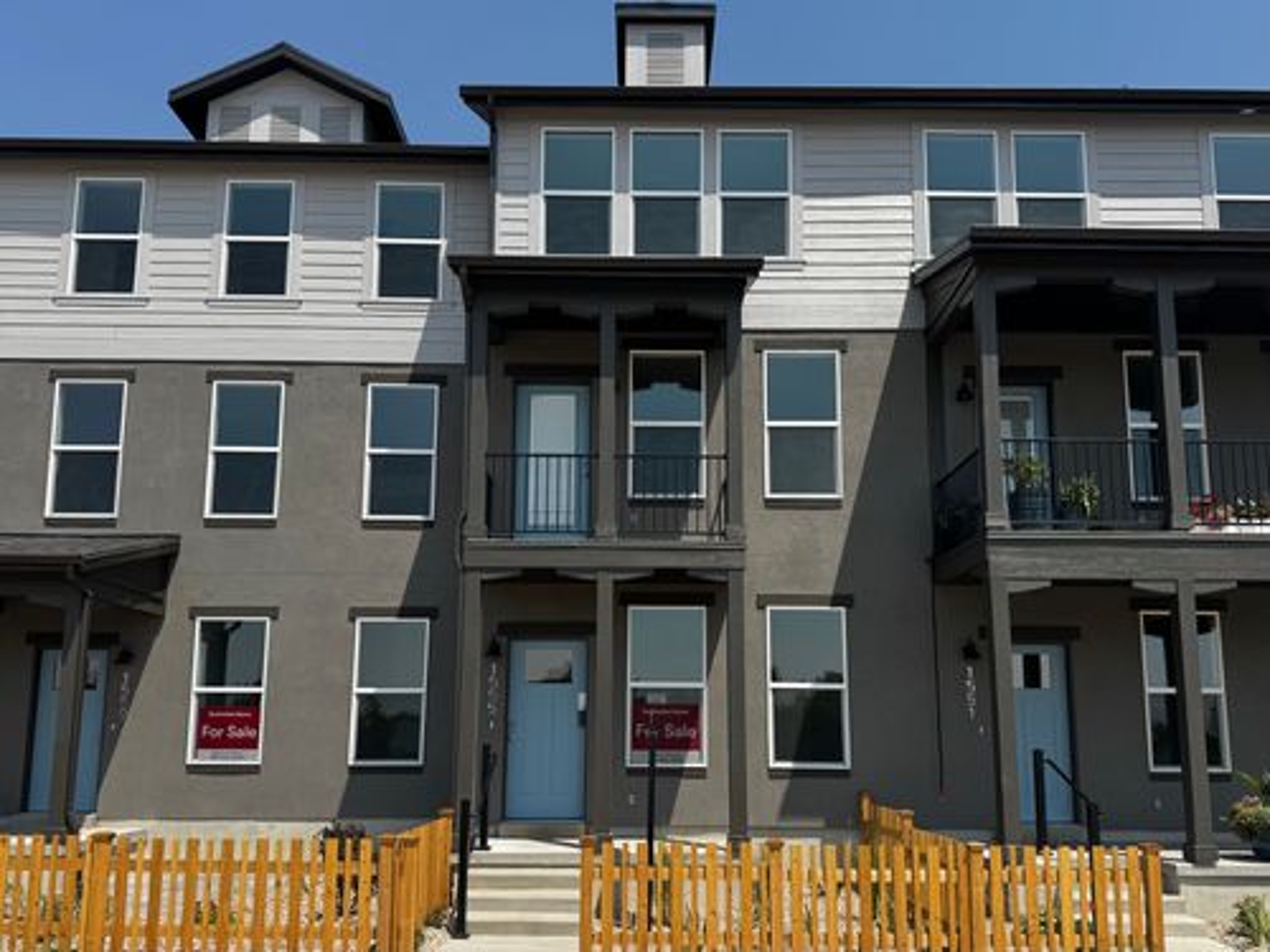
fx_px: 881
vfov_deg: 56.8
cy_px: 476
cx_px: 635
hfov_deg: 71.6
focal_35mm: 24
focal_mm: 6.76
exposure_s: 1/4310
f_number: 1.78
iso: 80
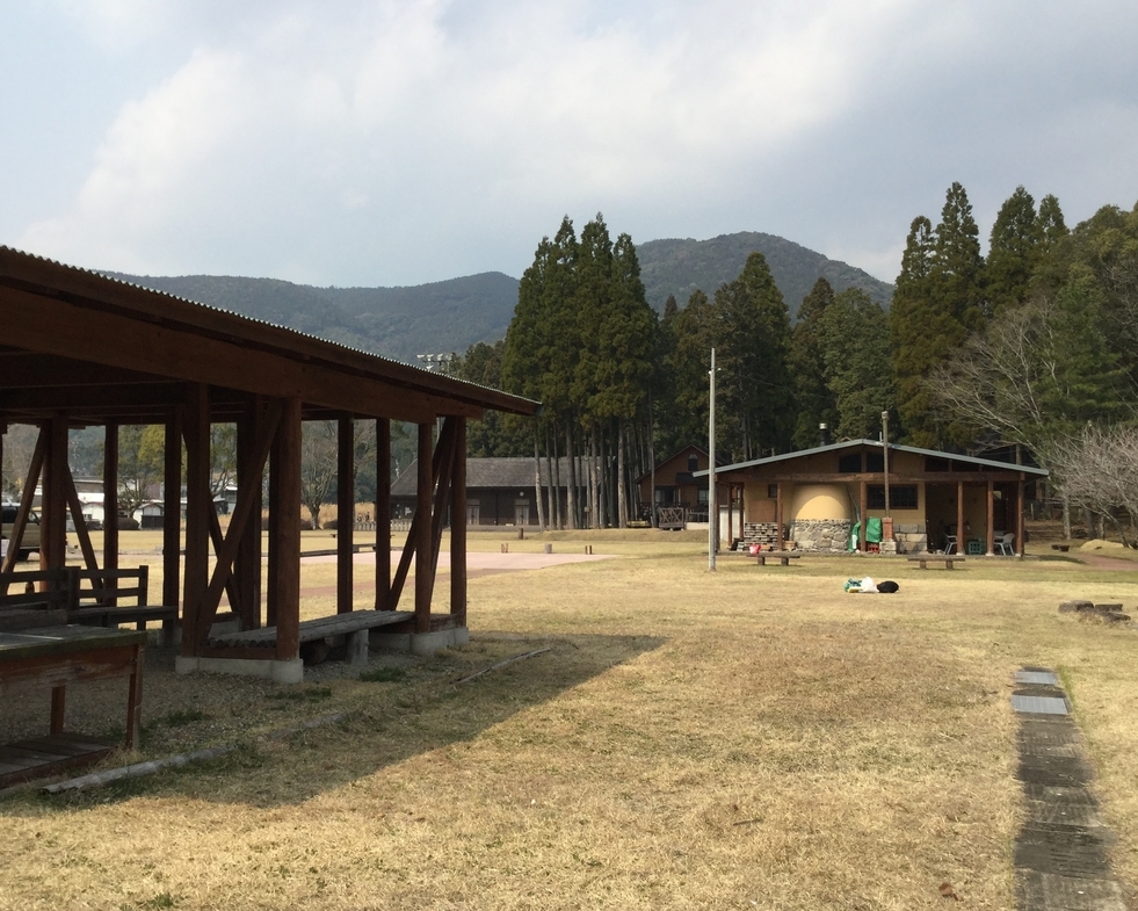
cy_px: 475
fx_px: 1246
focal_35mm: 37
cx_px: 495
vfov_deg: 40.1
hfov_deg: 49.0
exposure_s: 1/1597
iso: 25
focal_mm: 3.3
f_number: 2.4
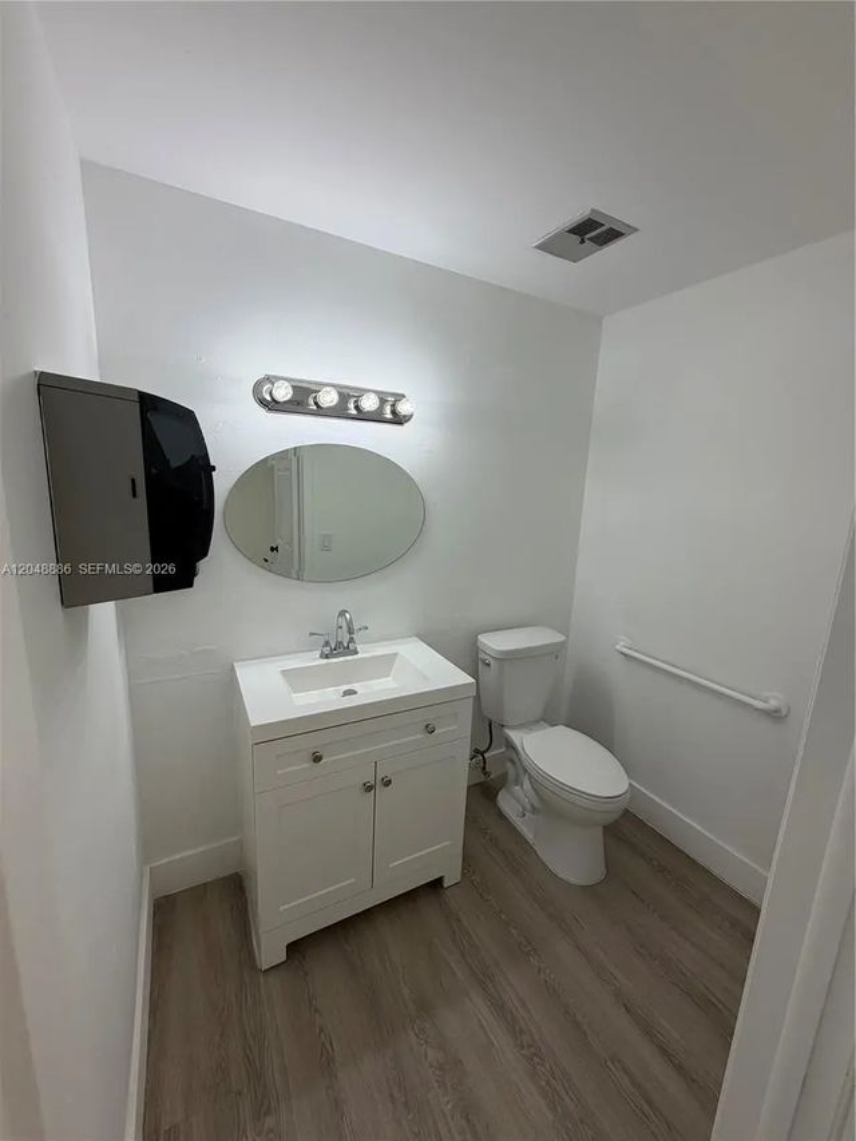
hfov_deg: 85.7
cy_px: 570
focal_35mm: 14
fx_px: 461
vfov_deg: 102.1
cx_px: 428
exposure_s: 1/120
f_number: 2.2
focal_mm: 2.22
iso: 50
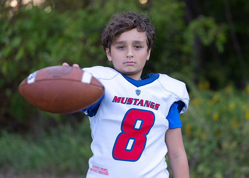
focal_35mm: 99
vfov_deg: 14.5
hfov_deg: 20.1
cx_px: 139
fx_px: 701
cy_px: 85
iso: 320
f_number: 2.8
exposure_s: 1/320
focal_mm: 91
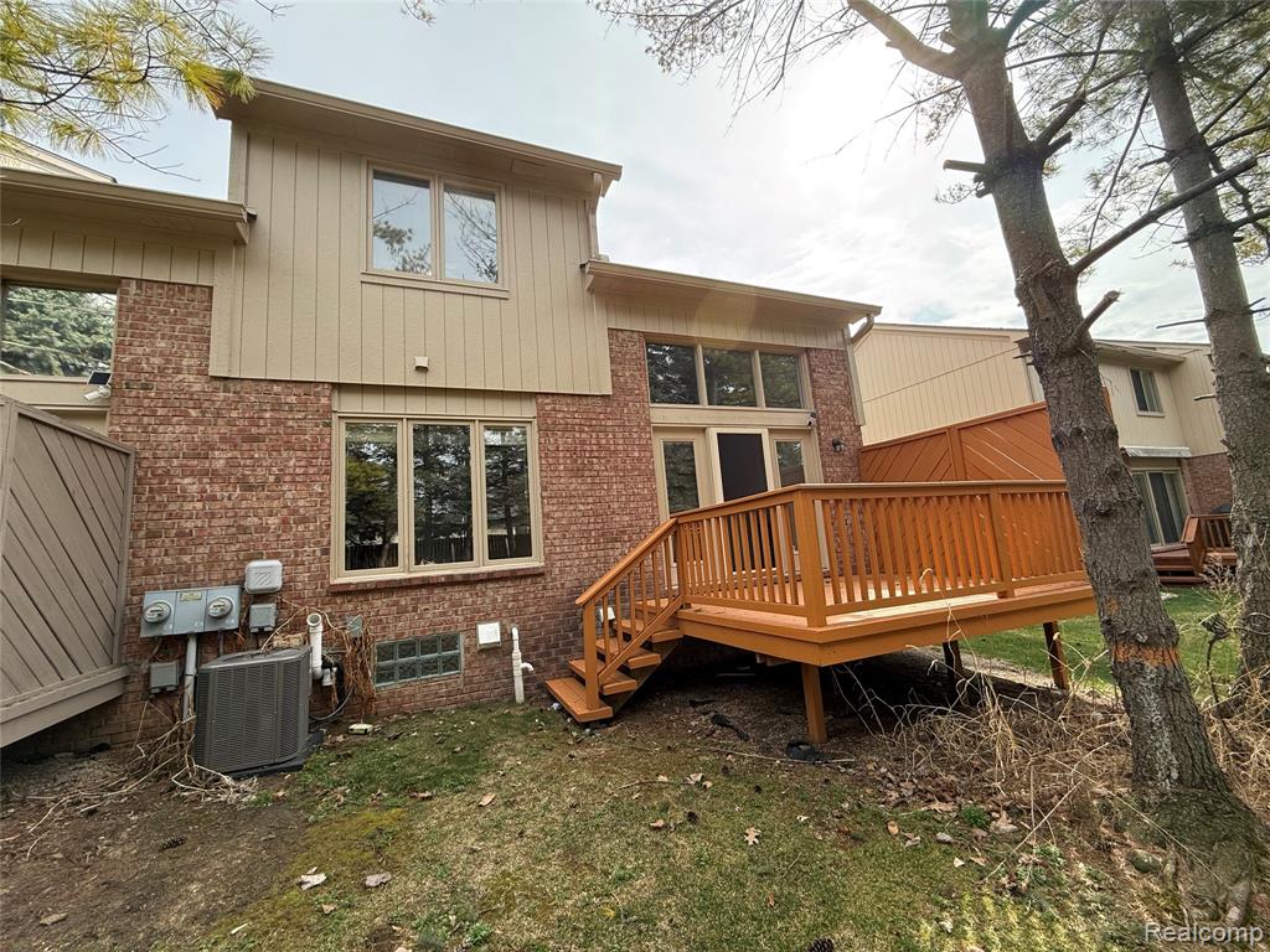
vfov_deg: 85.7
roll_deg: +4.5
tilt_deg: +9.2
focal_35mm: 14
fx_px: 514
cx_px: 635
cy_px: 476
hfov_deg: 102.1
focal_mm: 2.22
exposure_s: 1/514
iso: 64
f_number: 2.2
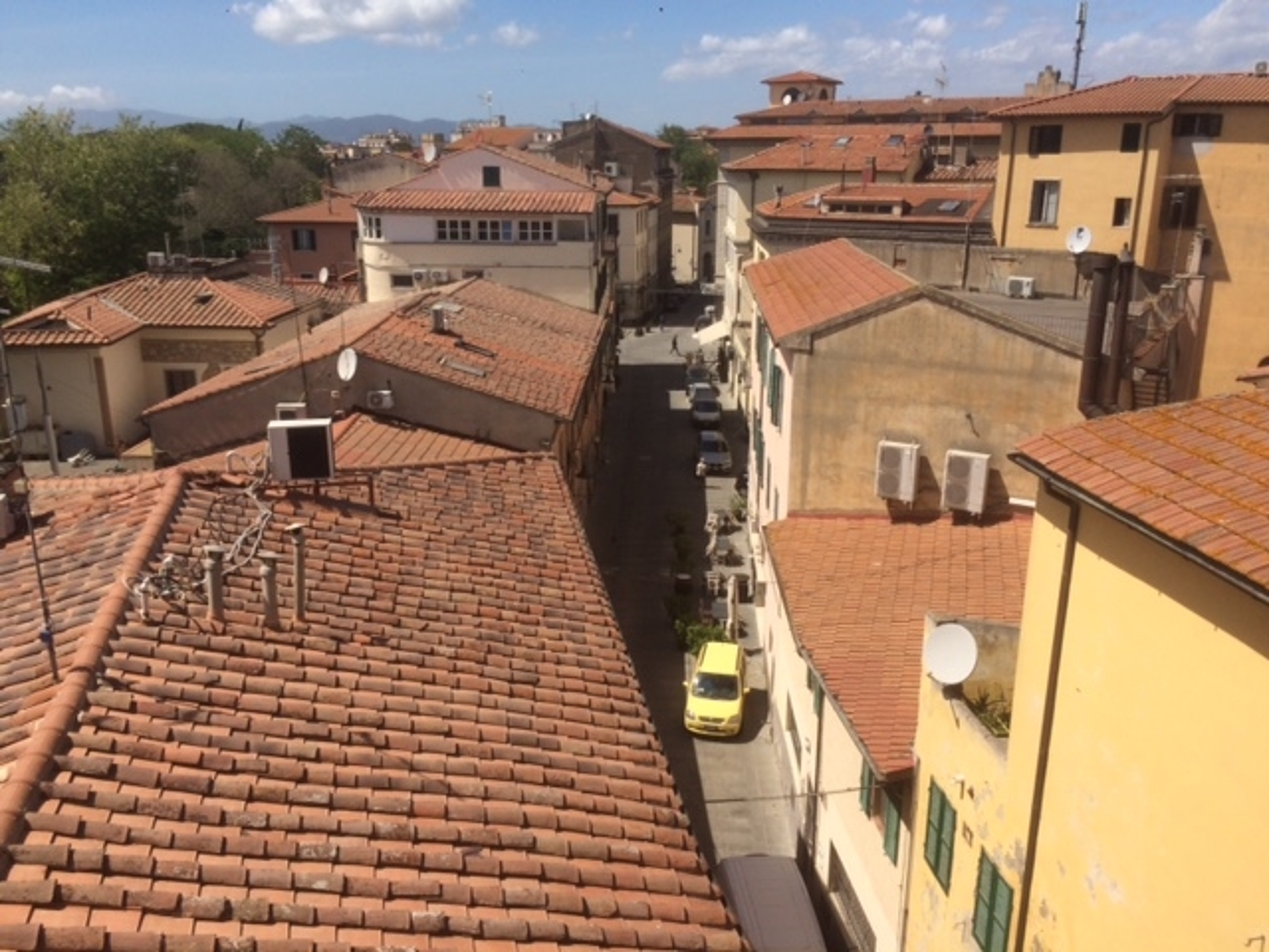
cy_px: 476
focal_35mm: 29
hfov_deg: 61.7
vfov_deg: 48.2
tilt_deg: -18.8
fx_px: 1063
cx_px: 634
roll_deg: -1.0
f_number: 2.2
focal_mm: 4.15
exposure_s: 1/2740
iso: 32
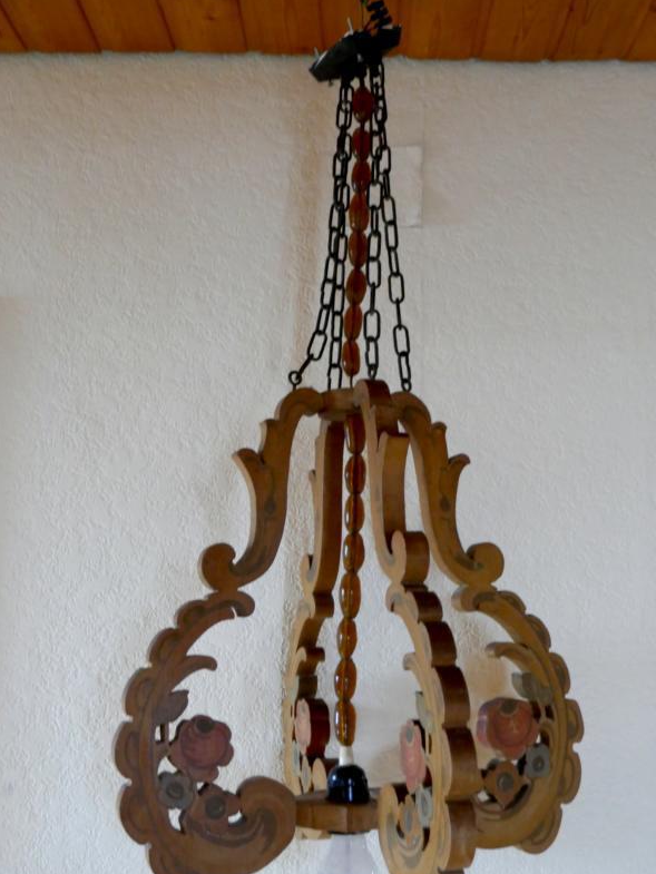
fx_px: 1086
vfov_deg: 43.8
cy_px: 477
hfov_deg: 33.6
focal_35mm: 43
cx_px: 331
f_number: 3.7
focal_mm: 14.1
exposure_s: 1/13
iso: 1600
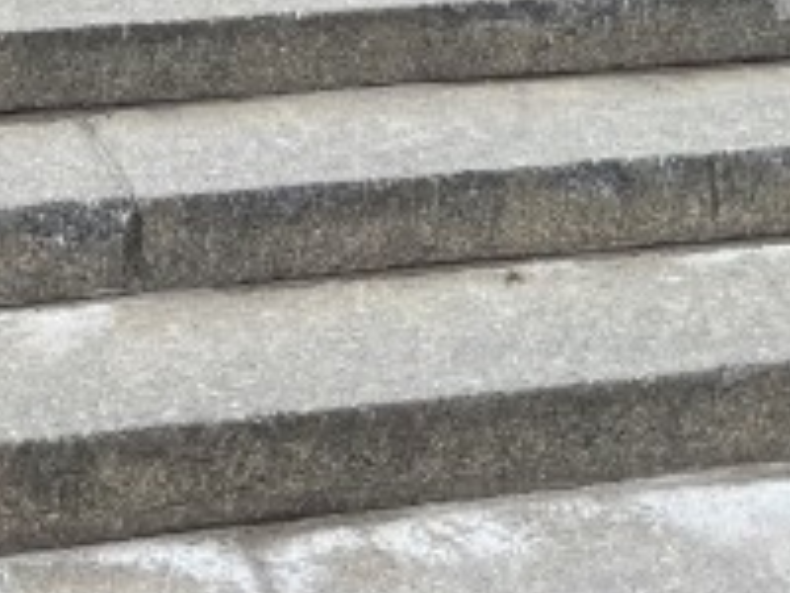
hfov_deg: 14.7
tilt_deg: +4.3
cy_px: -787
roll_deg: -0.3
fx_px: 3035
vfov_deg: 9.9
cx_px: 679
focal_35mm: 133
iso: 50
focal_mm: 5.1
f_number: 1.6
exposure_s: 1/1075
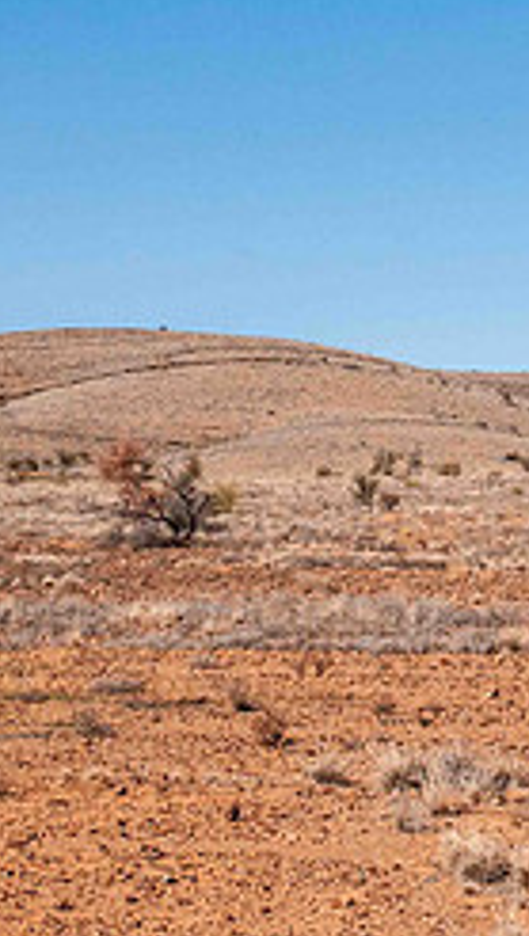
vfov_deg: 22.0
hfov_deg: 12.1
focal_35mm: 96
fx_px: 2386
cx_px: 757
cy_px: 219
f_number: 13
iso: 800
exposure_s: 1/800
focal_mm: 26
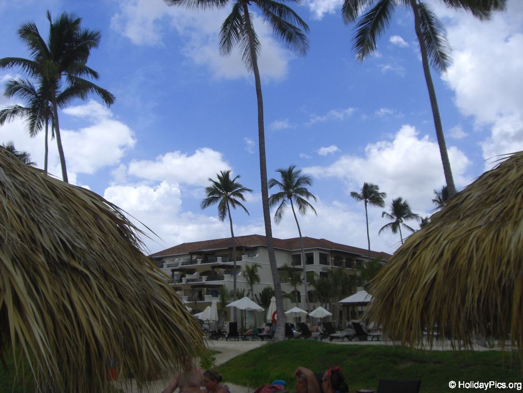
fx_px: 574
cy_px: 196
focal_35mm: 38
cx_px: 262
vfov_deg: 37.7
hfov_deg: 49.0
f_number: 8
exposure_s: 1/200
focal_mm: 6.2
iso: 64
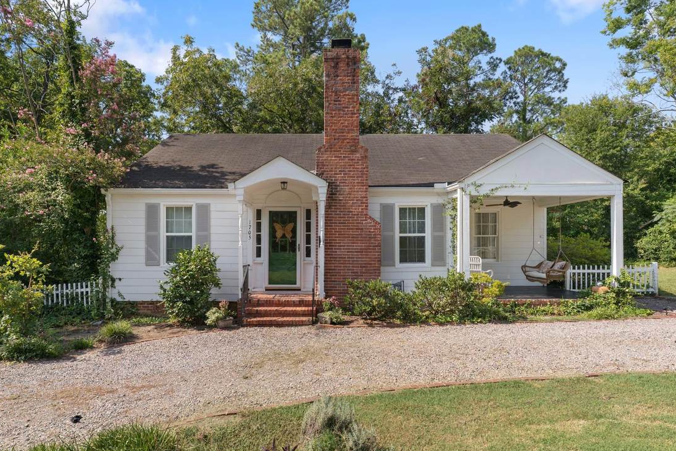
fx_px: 376
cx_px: 322
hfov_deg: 83.9
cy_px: 255
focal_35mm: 20
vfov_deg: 61.7
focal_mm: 17
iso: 320
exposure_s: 1/125
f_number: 8
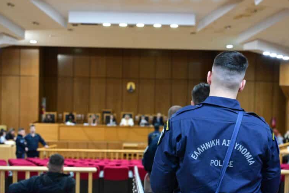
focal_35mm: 53
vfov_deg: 25.5
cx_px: 144
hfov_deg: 37.5
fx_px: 425
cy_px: 96
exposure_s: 1/200
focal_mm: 52
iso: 8000
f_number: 4
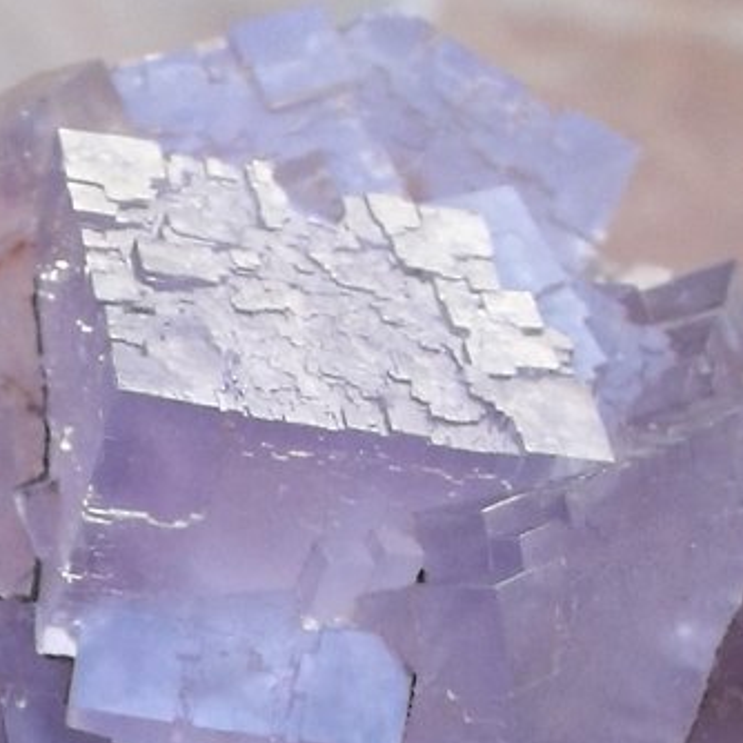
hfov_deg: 14.1
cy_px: 1227
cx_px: 122
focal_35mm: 123
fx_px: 2987
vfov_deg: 13.1
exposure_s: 1/30
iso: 94
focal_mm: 4.1
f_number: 3.3
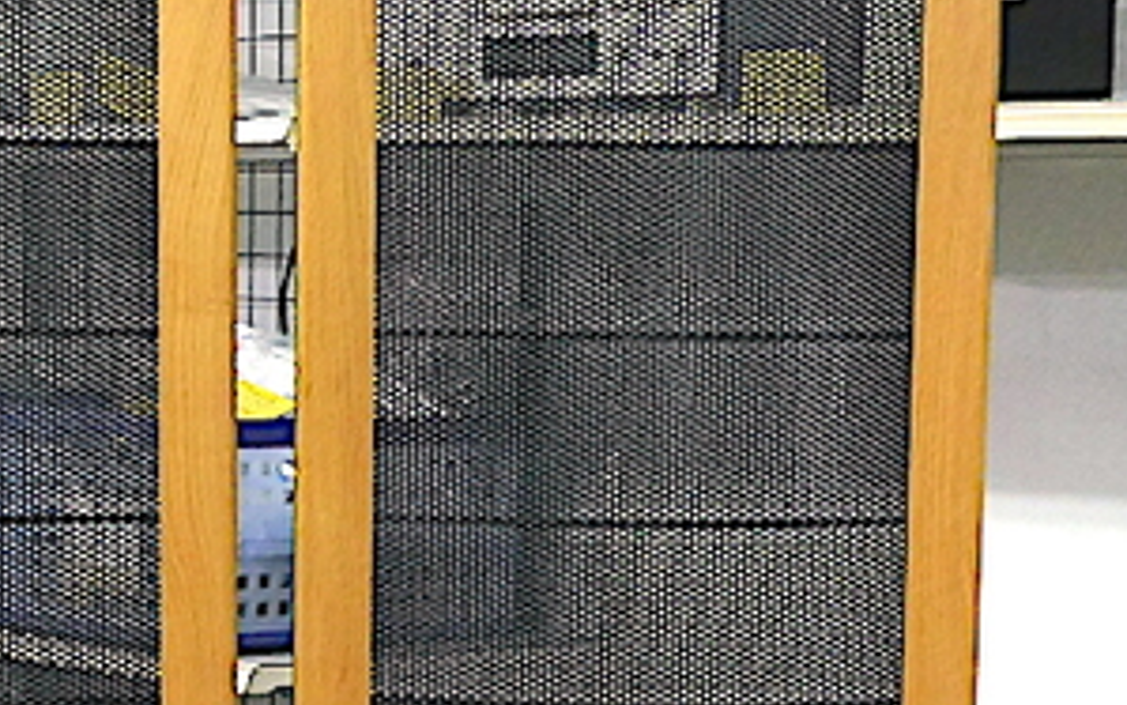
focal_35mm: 119
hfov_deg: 17.4
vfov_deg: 10.8
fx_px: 3656
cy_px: 833
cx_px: 271
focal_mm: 6.3
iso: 200
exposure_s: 1/15
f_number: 3.7
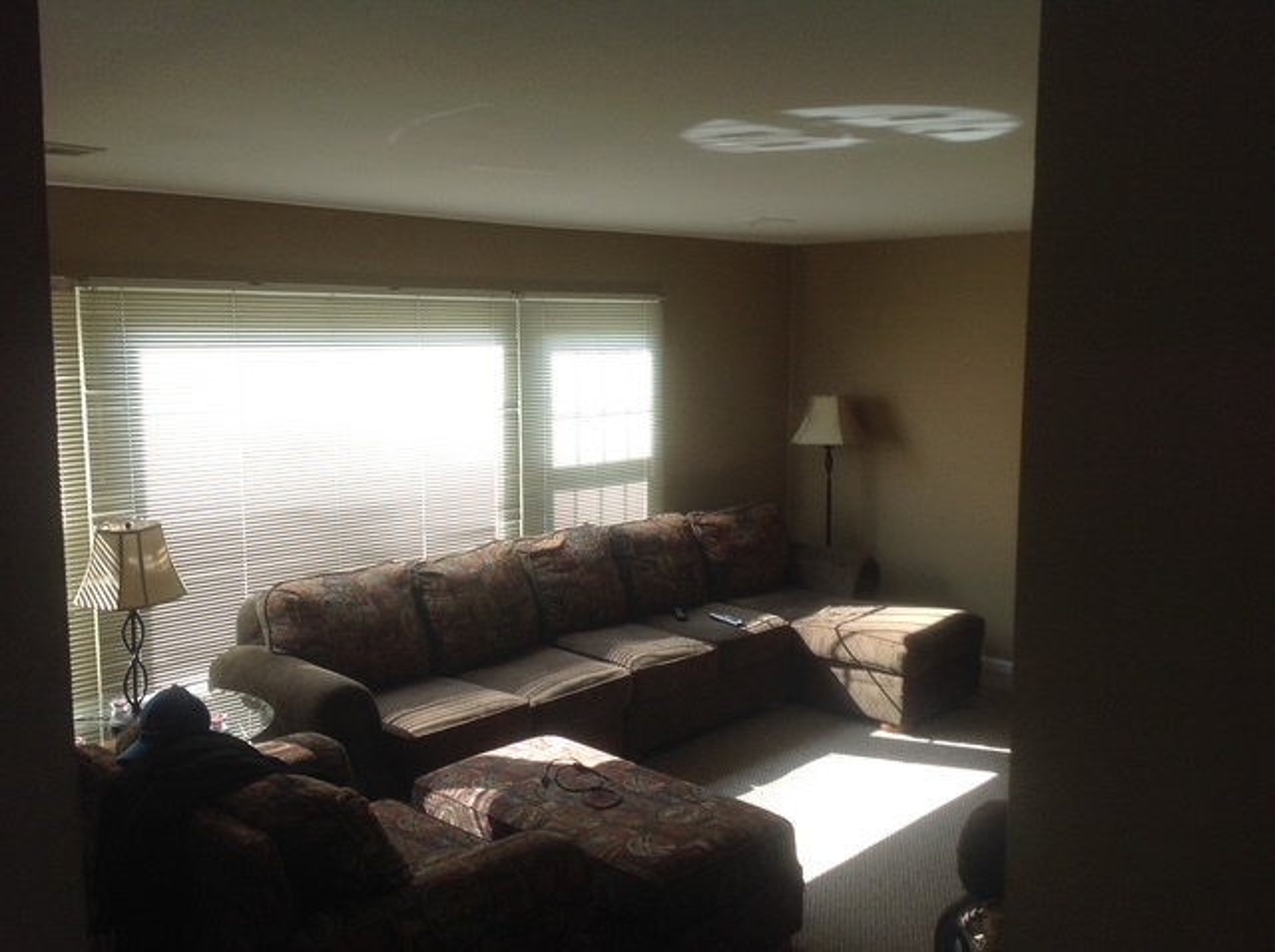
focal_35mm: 35
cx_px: 638
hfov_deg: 52.7
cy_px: 476
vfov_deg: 40.6
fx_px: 1287
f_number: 2.4
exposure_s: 1/120
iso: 100
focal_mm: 4.28
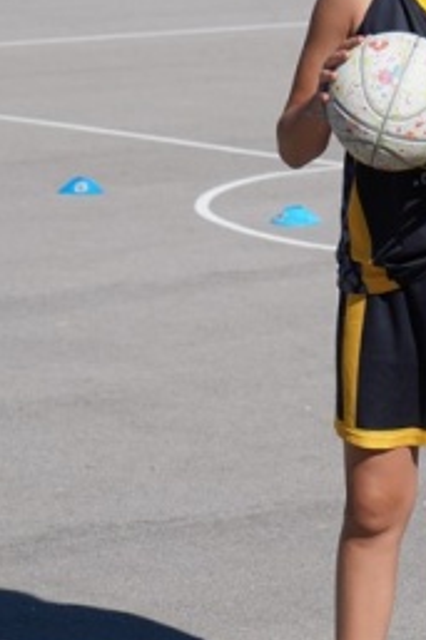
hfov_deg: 6.3
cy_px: 364
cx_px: 300
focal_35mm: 218
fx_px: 3874
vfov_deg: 9.4
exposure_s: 1/640
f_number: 5.6
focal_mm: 70
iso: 100
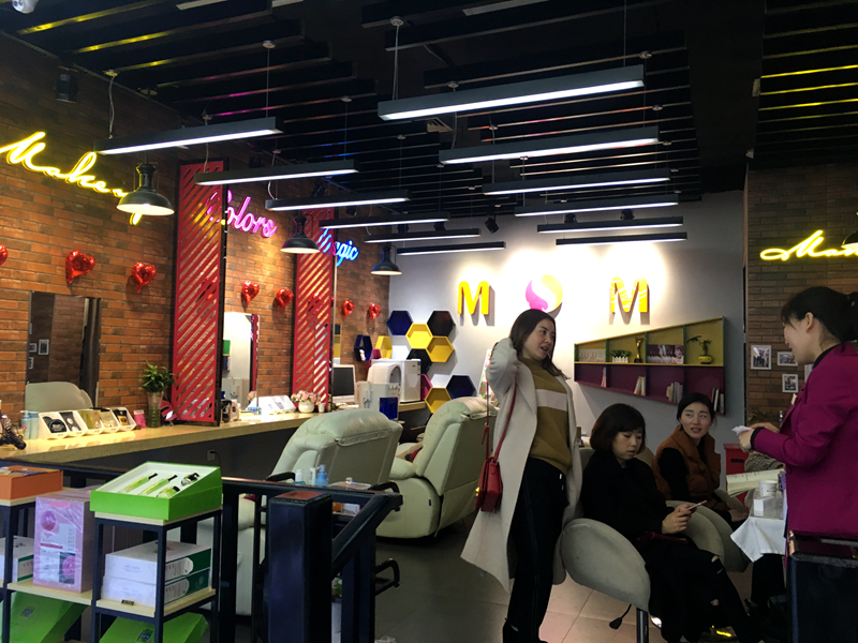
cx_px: 429
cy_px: 322
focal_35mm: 29
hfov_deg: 61.7
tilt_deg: +4.3
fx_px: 719
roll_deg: -0.2
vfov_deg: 48.2
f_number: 2.2
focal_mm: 4.15
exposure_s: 1/33
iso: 50
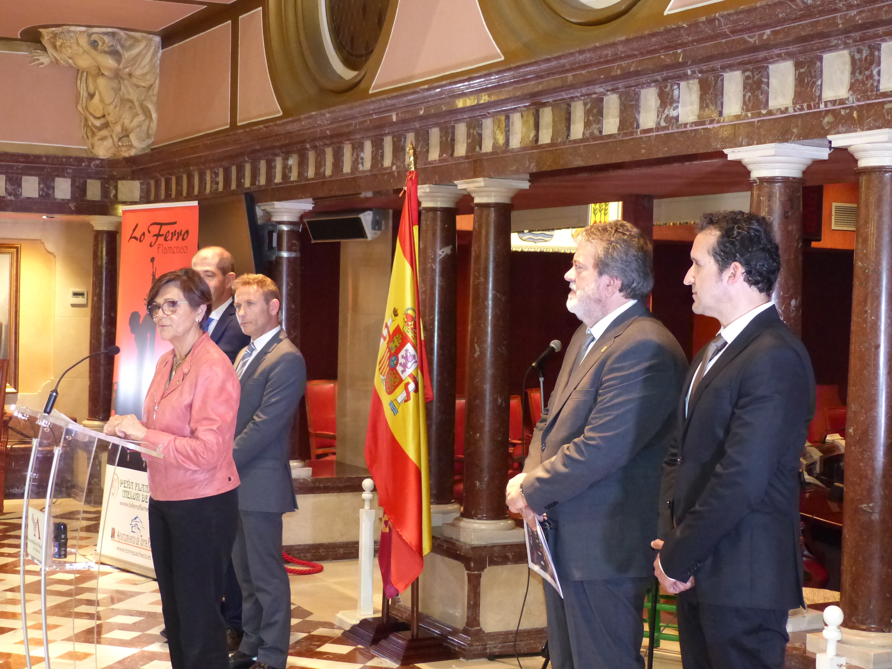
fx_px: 1443
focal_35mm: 56
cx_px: 446
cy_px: 334
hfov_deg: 34.3
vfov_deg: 26.1
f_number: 2.8
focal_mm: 10.1
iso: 800
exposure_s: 1/20
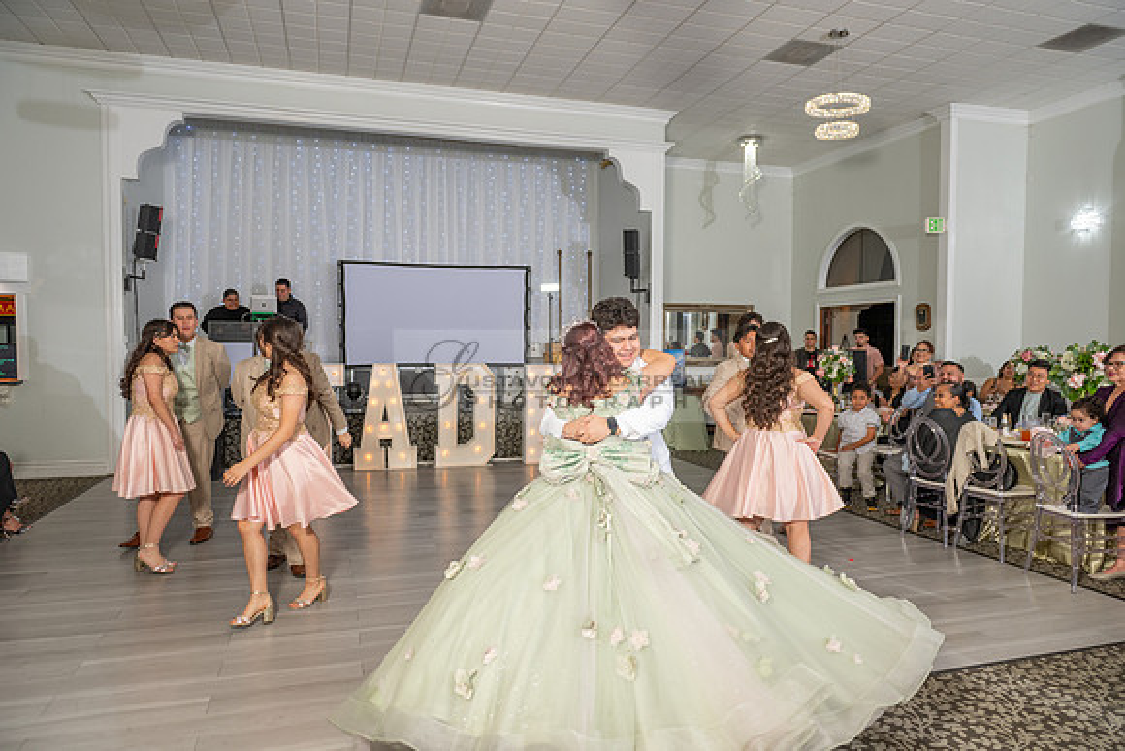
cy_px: 376
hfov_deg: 73.7
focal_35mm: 24
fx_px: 750
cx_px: 562
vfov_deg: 53.2
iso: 500
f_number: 3.5
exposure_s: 1/160
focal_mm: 24
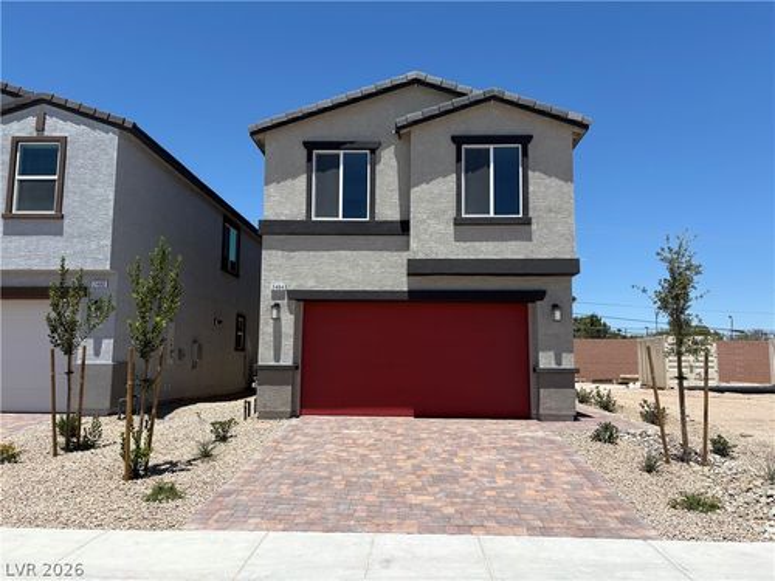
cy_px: 290
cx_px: 388
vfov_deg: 53.1
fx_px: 582
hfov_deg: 67.3
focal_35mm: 26
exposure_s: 1/4329
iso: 50
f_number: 1.6
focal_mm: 5.96
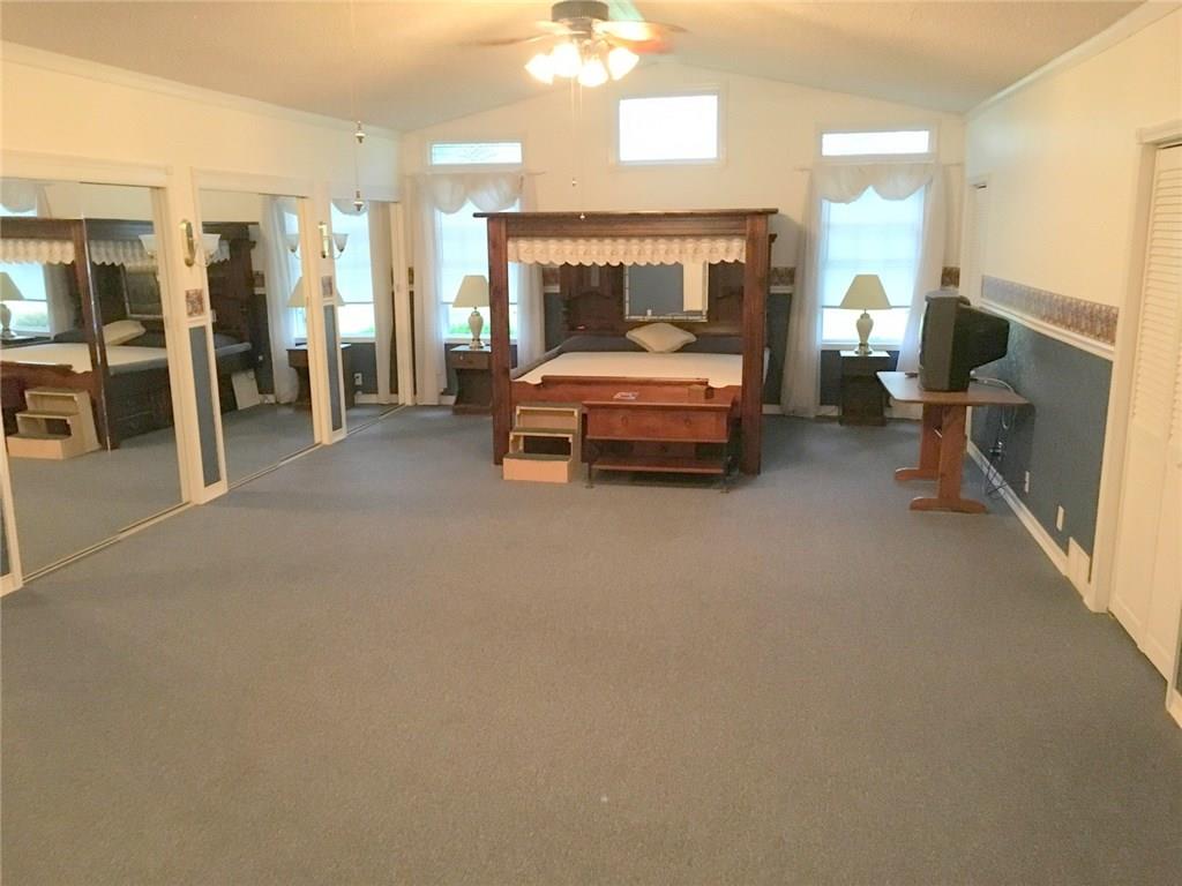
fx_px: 990
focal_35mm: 29
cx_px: 591
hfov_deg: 61.7
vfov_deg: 48.2
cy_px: 443
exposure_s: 1/15
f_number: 2.2
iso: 320
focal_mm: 4.15
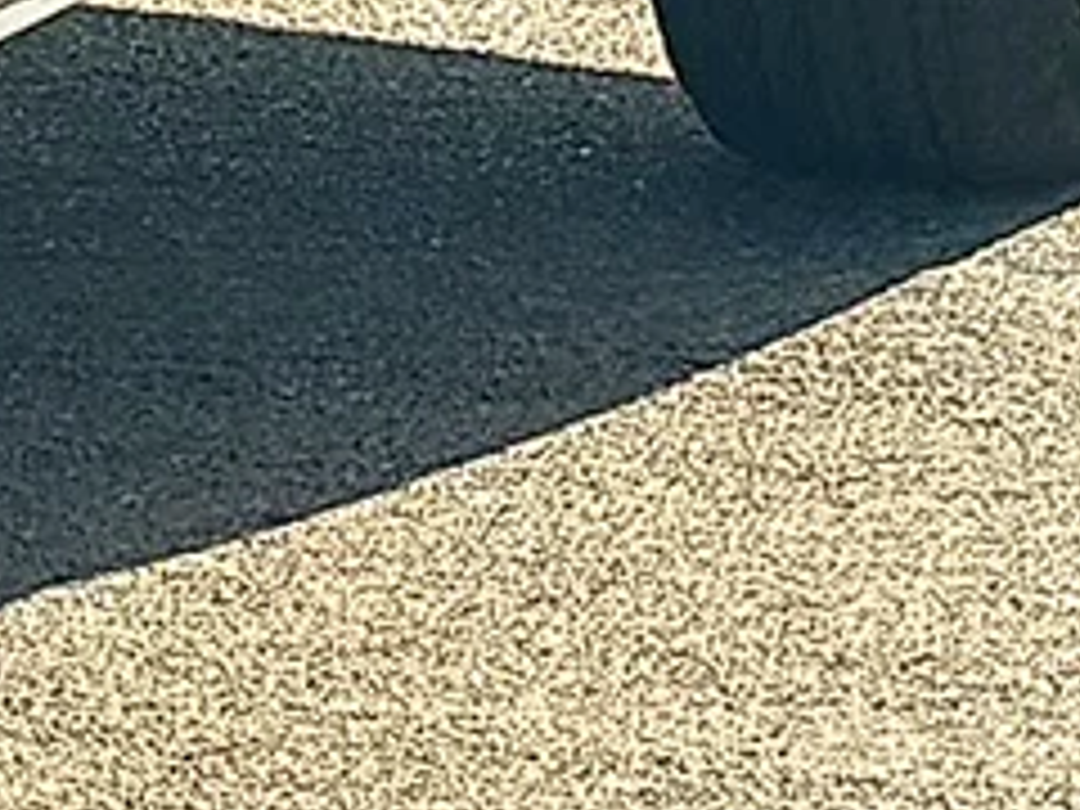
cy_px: 533
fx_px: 9110
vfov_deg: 5.1
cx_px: -328
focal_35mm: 292
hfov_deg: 6.7
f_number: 1.78
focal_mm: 6.86
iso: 100
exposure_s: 1/4808
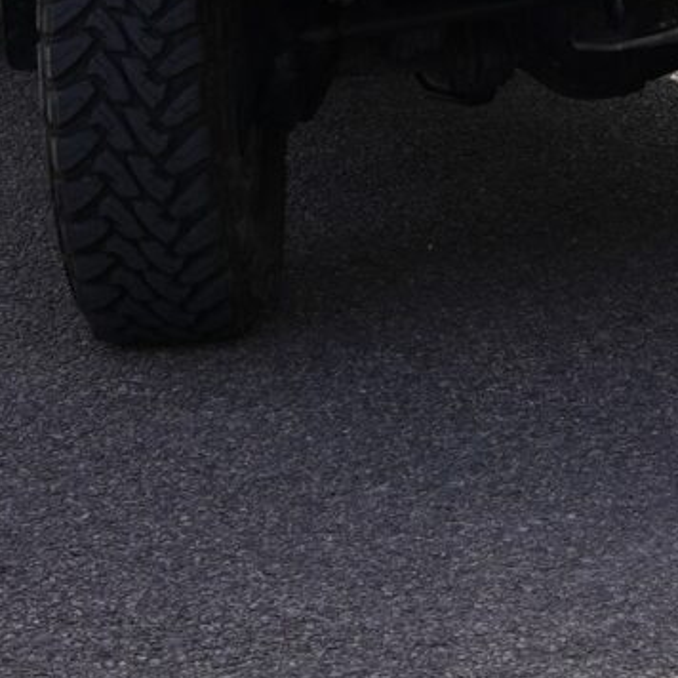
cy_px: -896
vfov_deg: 7.7
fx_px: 4742
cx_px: 747
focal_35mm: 214
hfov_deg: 8.1
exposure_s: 1/1250
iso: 250
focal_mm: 35
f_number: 5.6
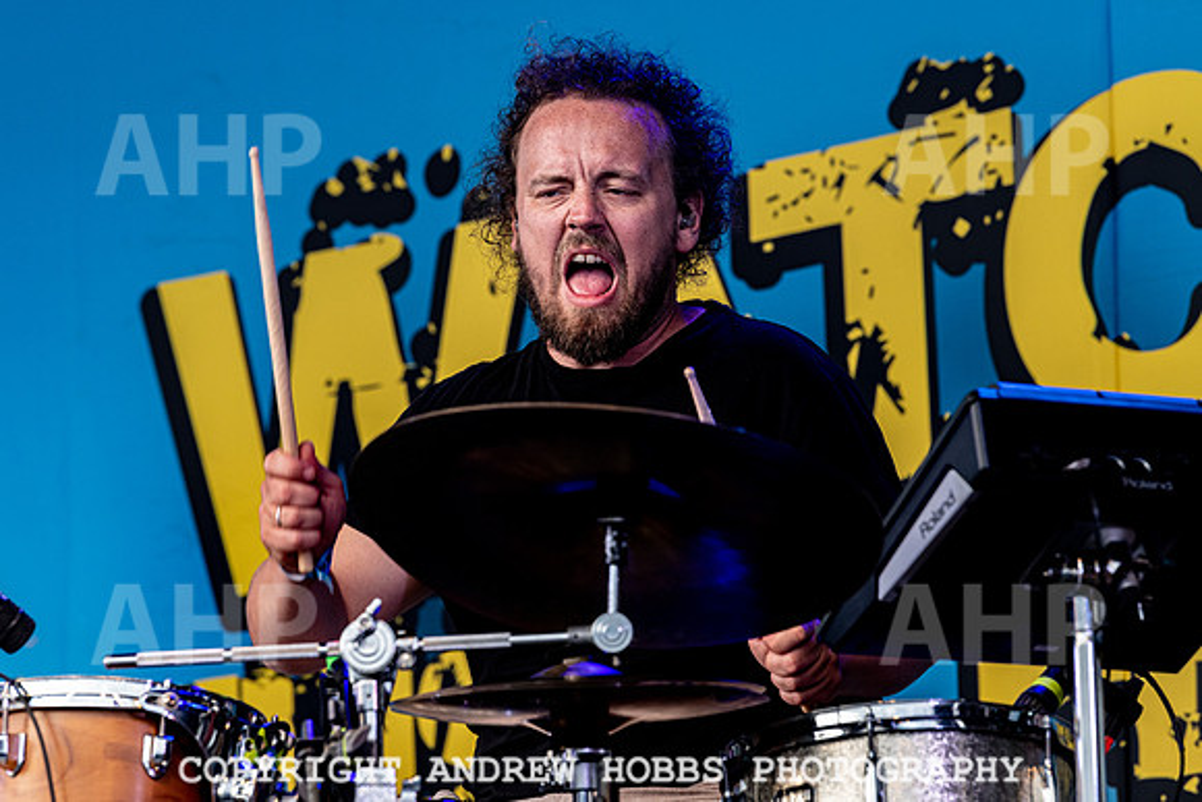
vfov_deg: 6.4
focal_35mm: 214
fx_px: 7155
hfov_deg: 9.6
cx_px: 558
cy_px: 372
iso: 900
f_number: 5
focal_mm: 200
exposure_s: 1/500
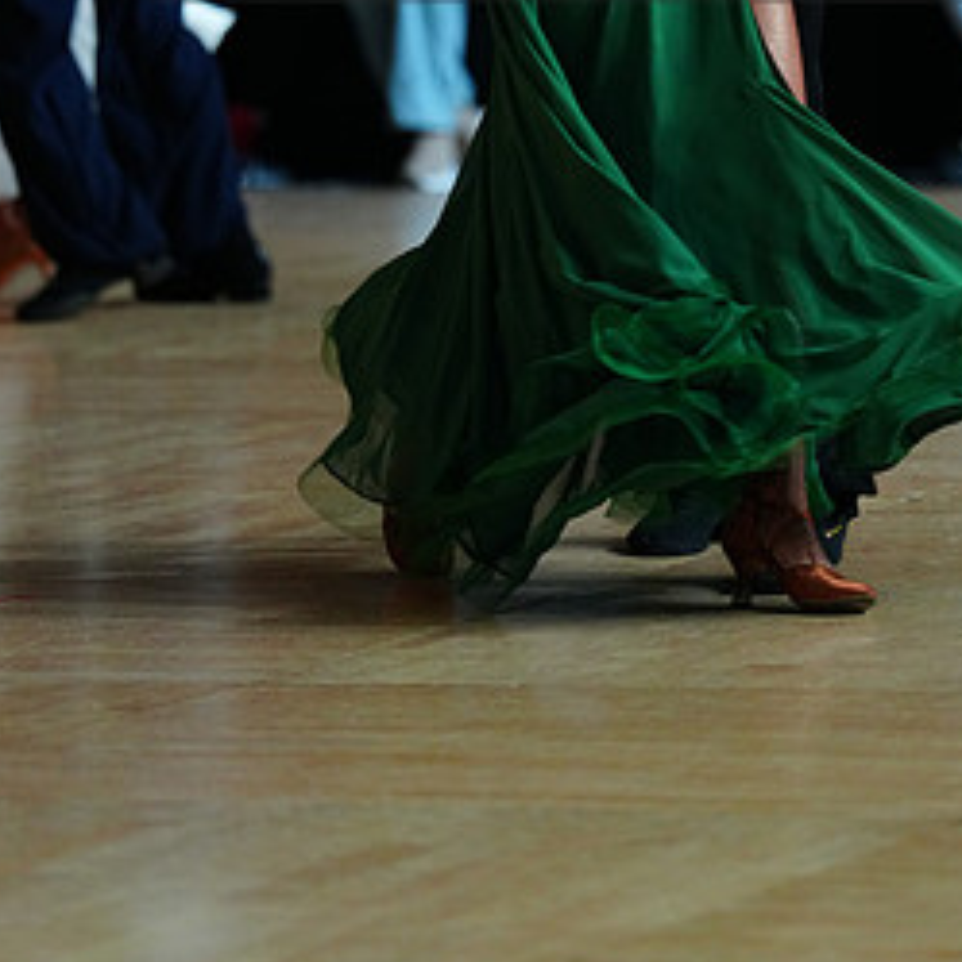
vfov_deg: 5.0
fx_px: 10910
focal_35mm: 347
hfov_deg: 5.0
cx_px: 686
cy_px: -124
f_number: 2.8
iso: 2500
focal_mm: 175
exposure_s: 1/400
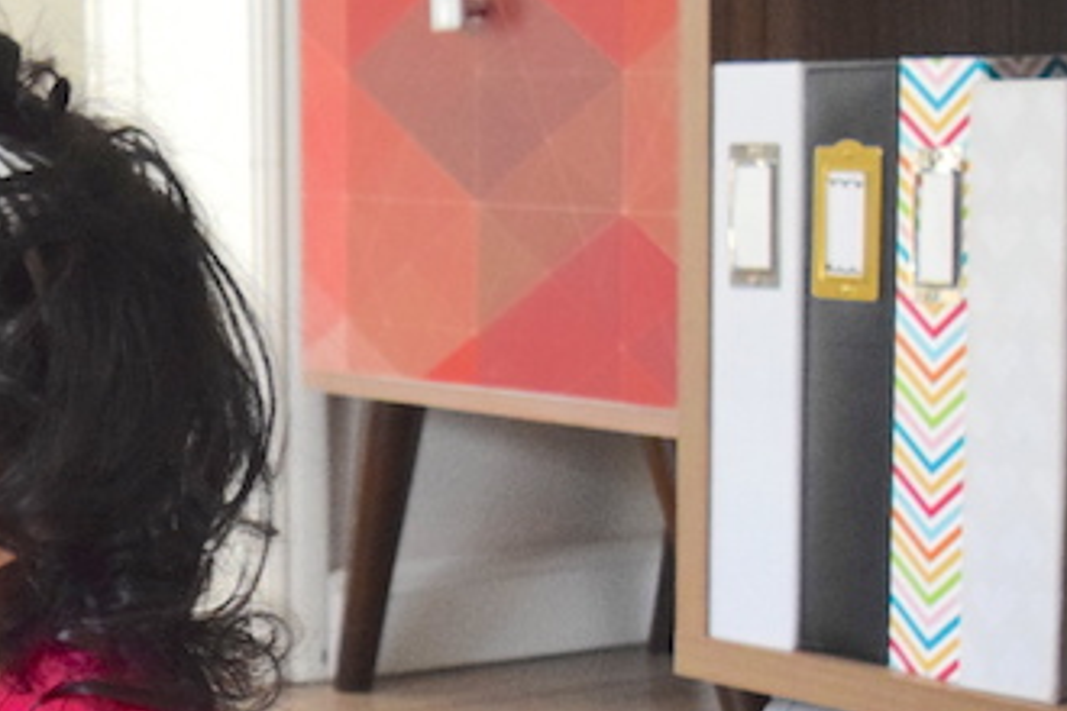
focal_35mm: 114
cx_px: -230
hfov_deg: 17.2
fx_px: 3364
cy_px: 729
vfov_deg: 11.9
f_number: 4
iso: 3200
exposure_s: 1/250
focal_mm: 25
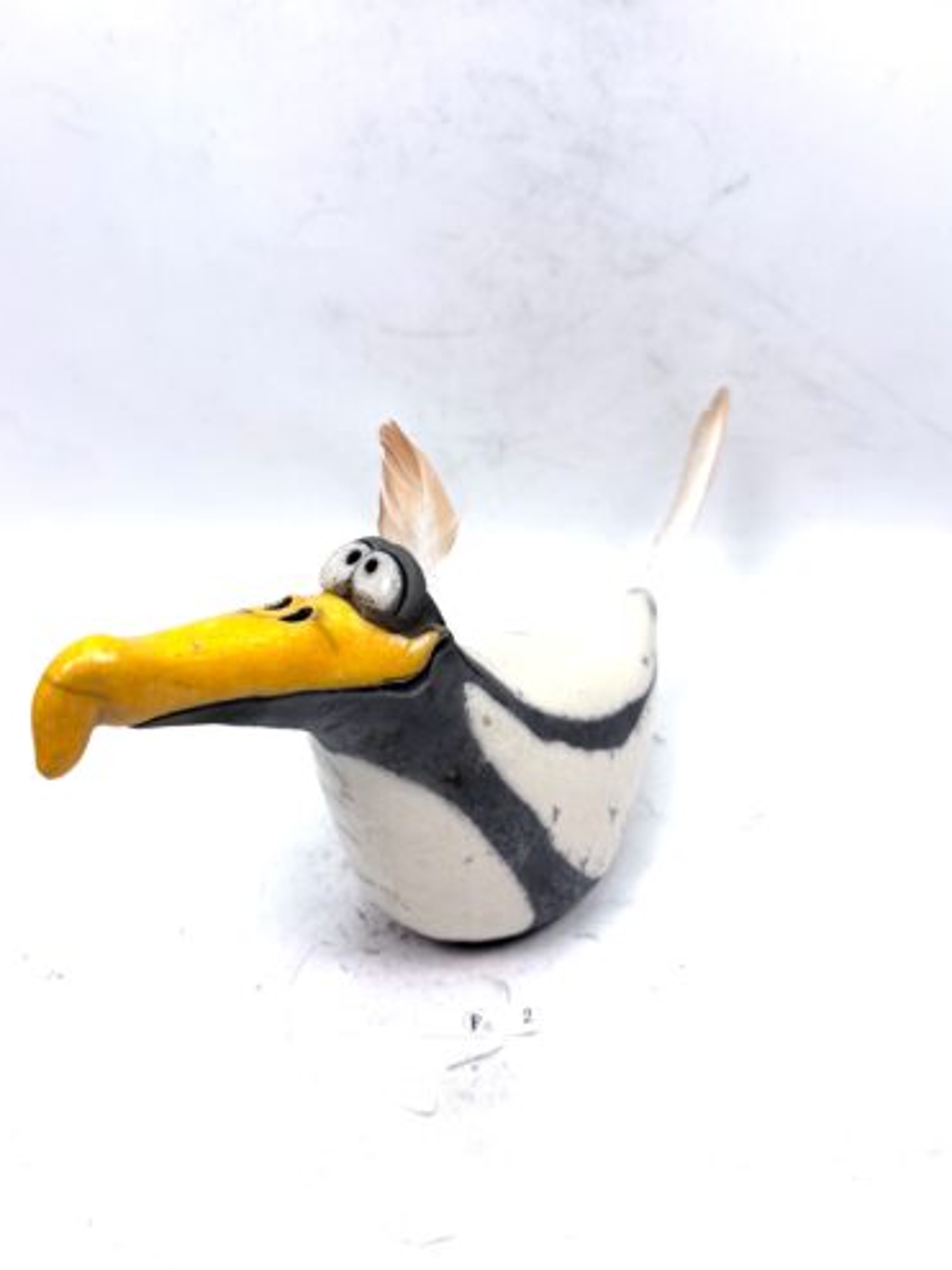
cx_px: 462
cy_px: 643
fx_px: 1027
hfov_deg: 49.7
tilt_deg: -31.0
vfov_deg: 63.5
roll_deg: -0.6
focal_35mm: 28
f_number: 1.6
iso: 50
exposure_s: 1/345
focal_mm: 5.96
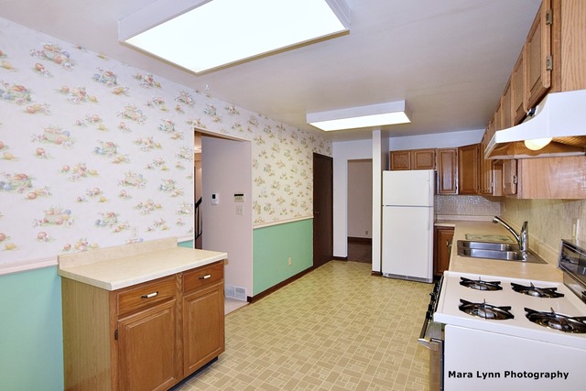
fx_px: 281
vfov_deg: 69.7
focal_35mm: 17
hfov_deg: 92.4
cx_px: 293
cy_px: 196
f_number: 5.6
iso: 800
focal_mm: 11.5
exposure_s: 1/125
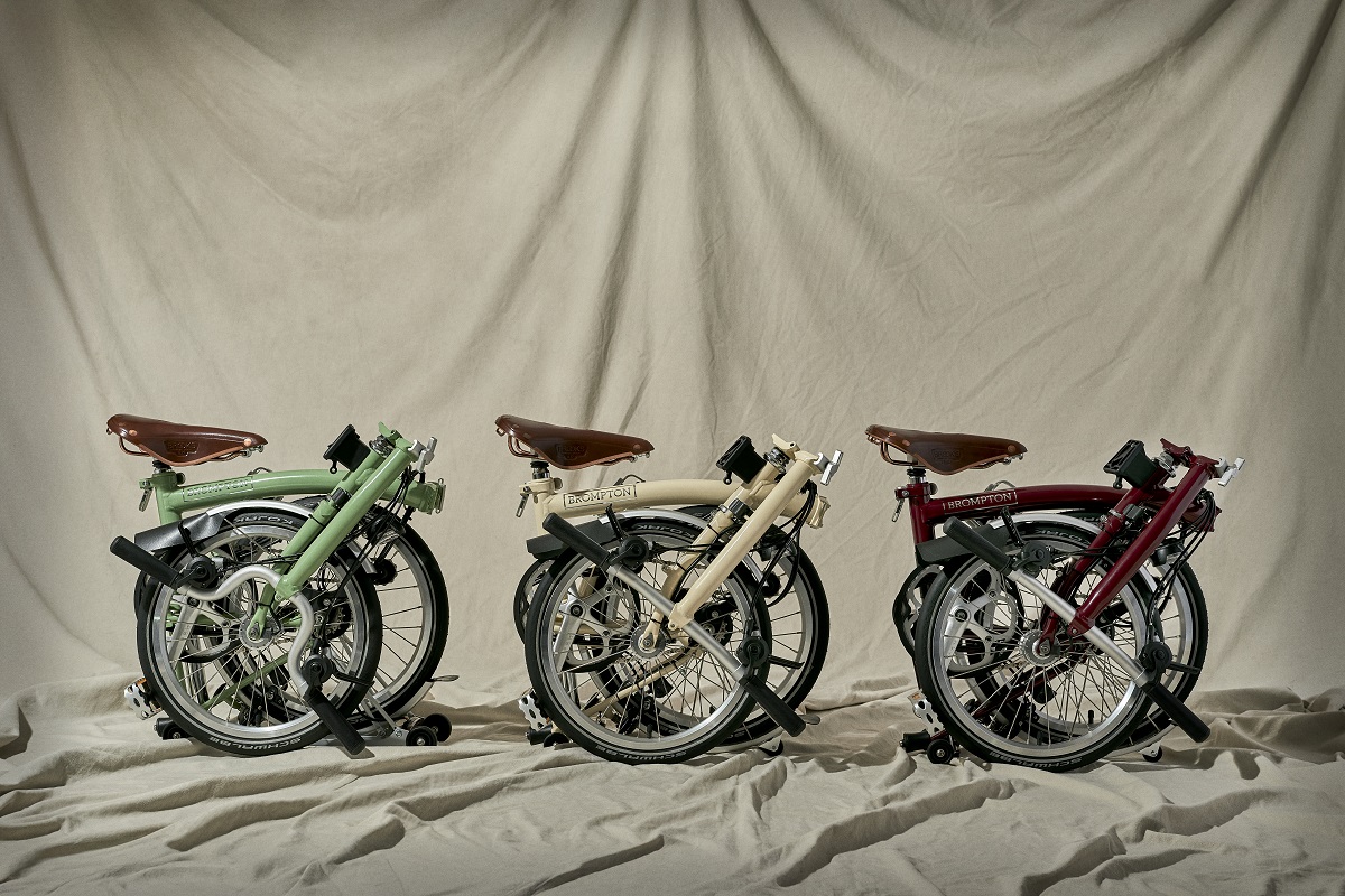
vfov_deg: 27.0
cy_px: 448
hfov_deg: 39.6
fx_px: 1868
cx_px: 672
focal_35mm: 50
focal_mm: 50
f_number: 8
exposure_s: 1/125
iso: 100
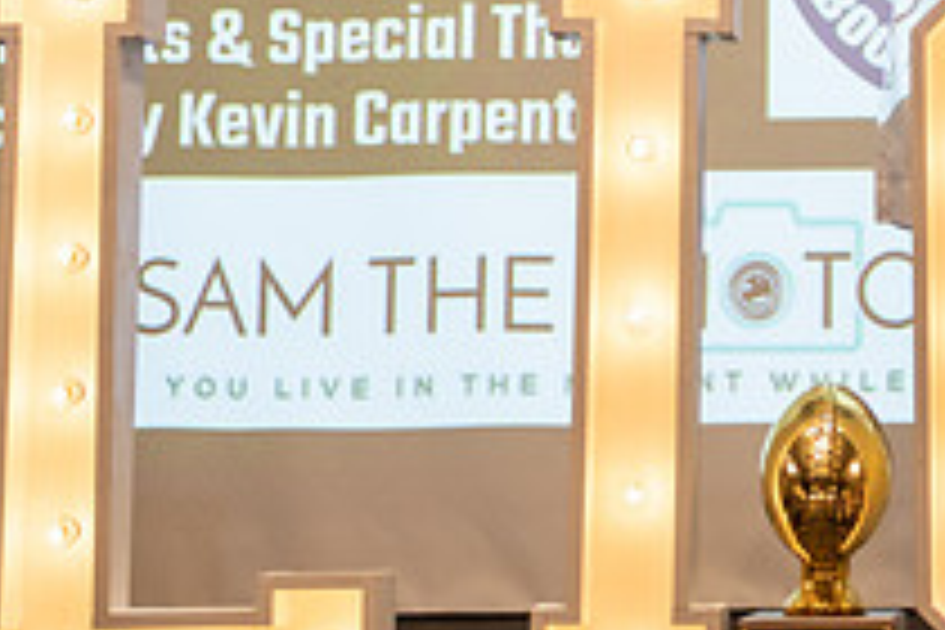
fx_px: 3701
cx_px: 1167
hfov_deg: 14.1
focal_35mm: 141
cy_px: -110
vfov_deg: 9.6
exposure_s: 1/320
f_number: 1.2
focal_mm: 50
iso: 500
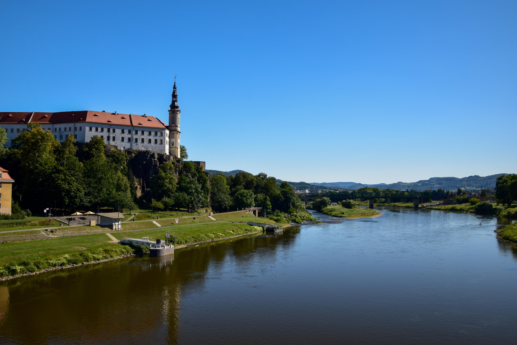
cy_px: 172
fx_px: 431
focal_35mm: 30
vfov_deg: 43.6
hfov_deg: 61.9
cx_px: 258
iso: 400
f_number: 10
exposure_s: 1/320
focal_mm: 20
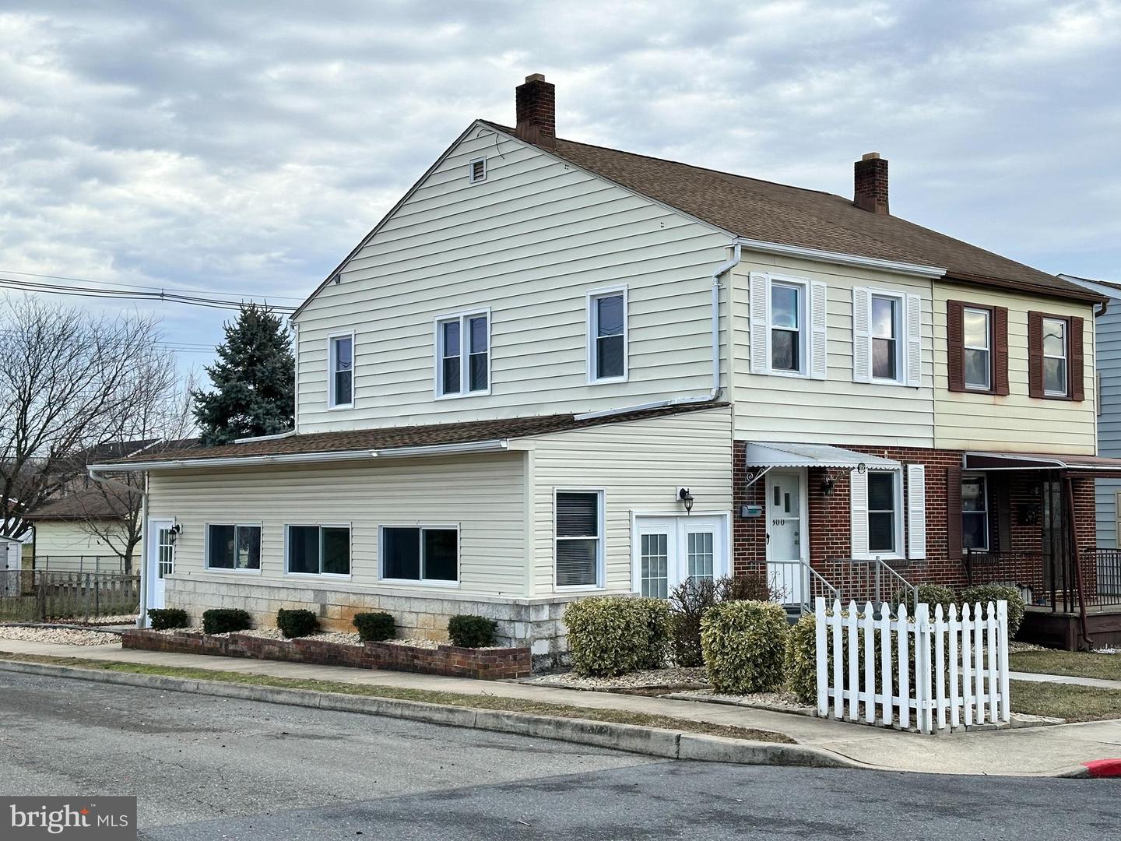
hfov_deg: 39.7
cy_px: 420
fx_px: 1554
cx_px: 560
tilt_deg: +2.7
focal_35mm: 48
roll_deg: +0.2
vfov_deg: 30.3
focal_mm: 6.86
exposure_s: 1/2160
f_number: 1.78
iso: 64
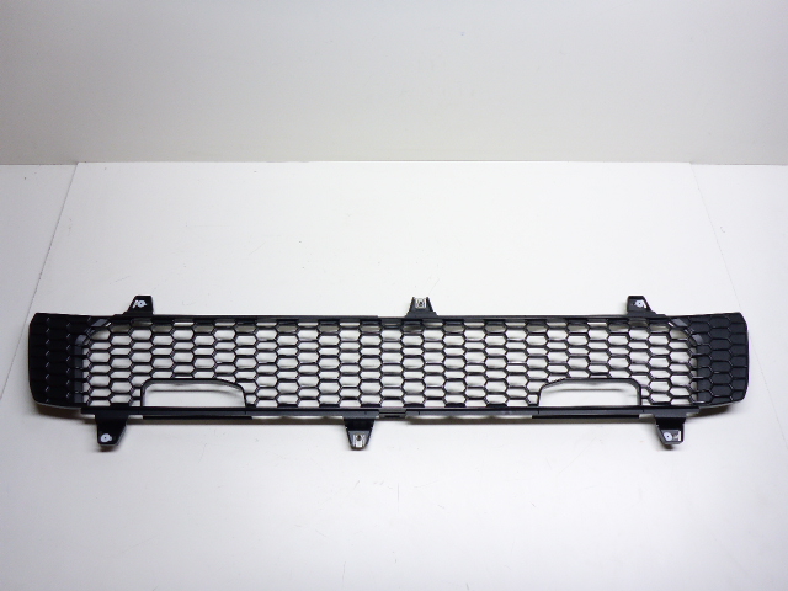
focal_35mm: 28
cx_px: 394
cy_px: 296
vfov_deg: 49.7
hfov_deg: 63.4
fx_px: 637
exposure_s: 1/60
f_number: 3.3
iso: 100
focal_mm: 4.9
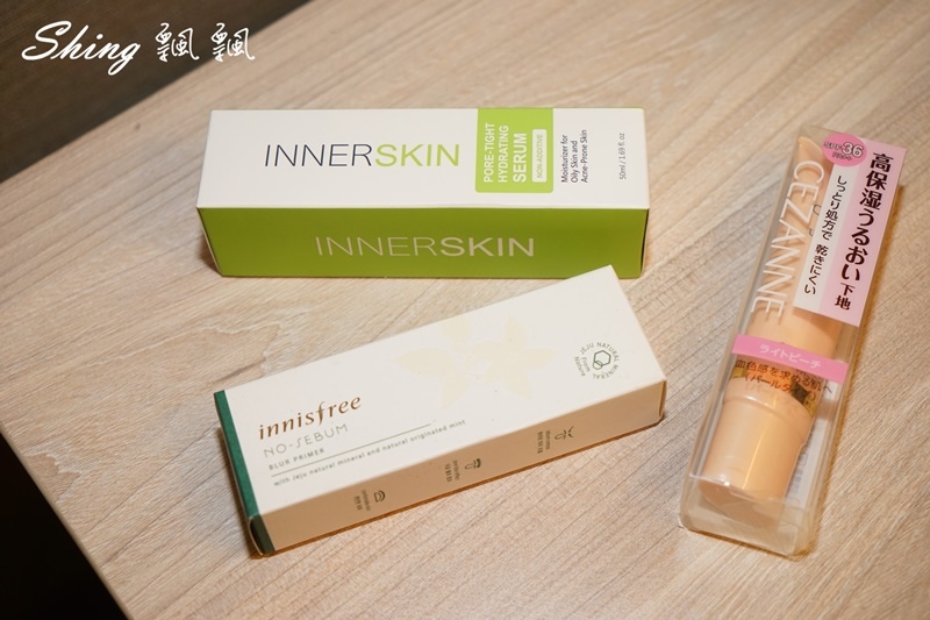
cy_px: 310
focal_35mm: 51
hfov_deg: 38.9
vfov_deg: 26.5
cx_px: 465
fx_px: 1317
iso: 800
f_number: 5.6
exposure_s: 1/60
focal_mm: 51
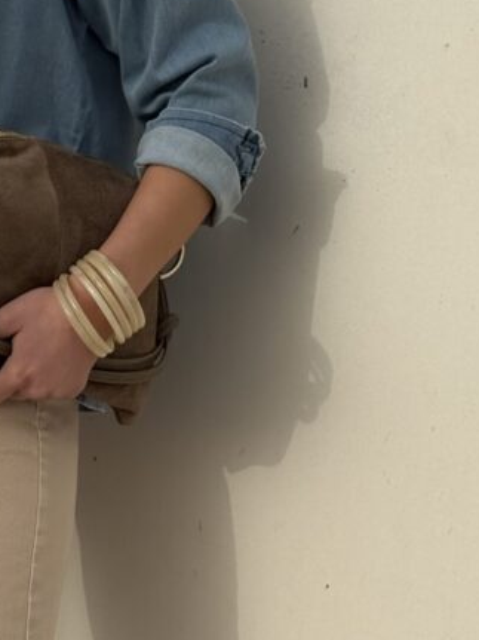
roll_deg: -1.5
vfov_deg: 17.2
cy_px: 453
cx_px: -10
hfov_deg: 12.8
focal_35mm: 114
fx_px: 2104
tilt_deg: -8.6
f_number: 1.78
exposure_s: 1/5587
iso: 80
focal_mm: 6.76
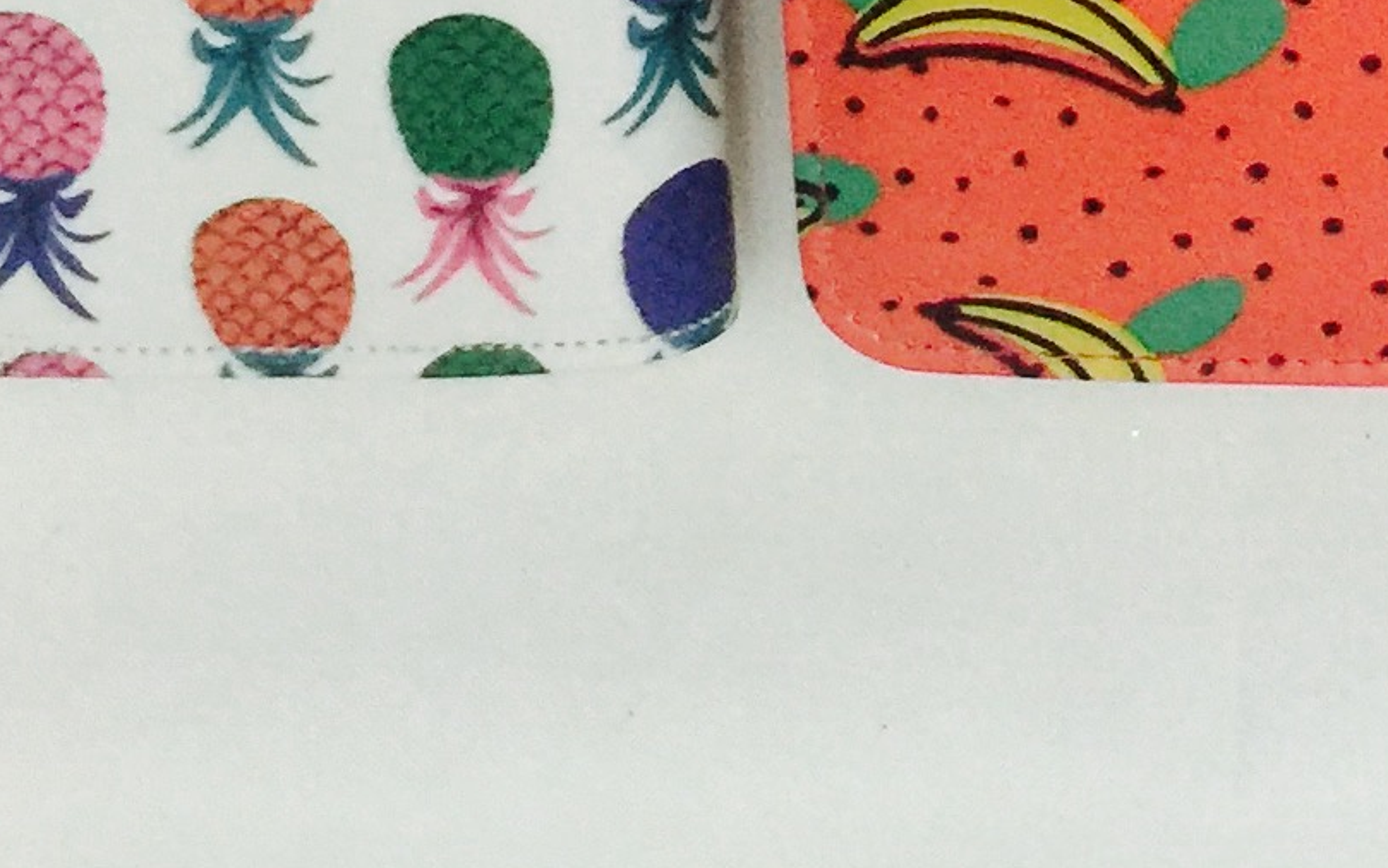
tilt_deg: -71.1
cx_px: 1700
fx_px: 4692
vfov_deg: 10.2
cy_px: -444
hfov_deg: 16.1
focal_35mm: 124
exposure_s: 1/33
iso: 64
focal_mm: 4.15
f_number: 2.2
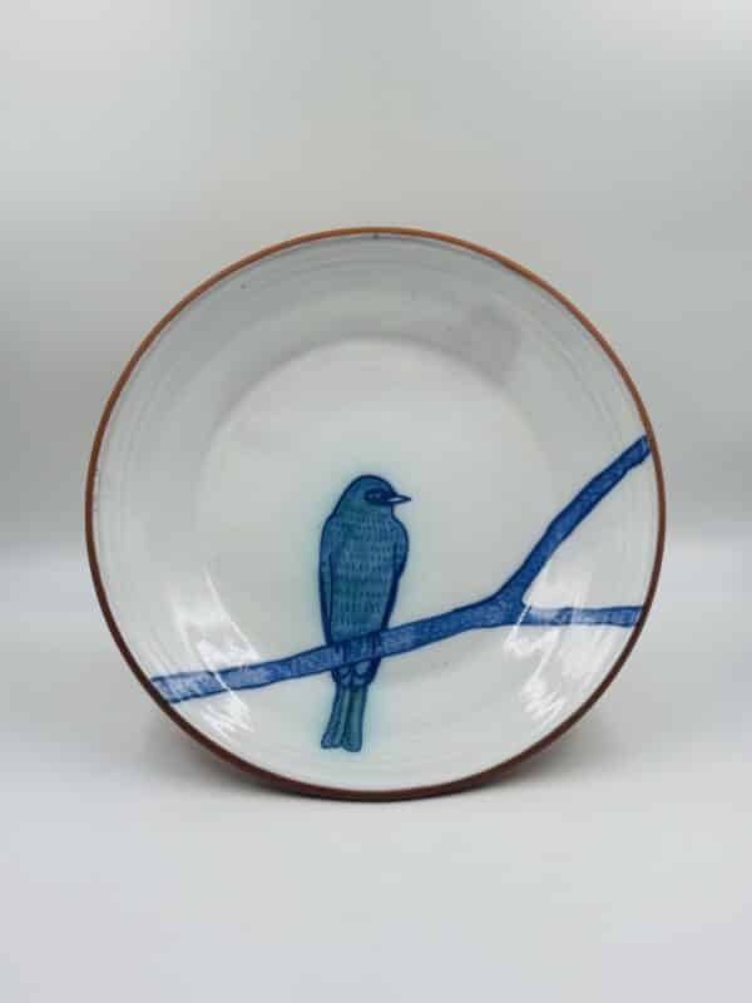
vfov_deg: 39.7
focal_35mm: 48
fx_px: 1390
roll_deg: -0.4
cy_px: 502
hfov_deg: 30.3
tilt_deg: -22.0
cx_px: 376
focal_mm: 6.86
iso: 64
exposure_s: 1/719
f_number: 1.78
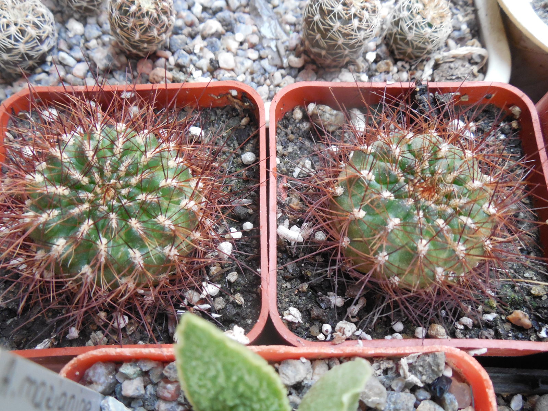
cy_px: 206
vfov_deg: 45.4
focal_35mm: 31
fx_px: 491
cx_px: 274
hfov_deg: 58.4
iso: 400
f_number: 3.6
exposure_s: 1/25
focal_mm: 5.6
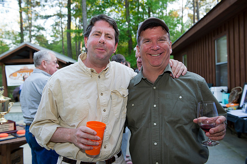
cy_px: 82
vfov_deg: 41.1
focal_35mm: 32
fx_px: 219
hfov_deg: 58.7
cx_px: 124
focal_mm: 32
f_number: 4.5
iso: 640
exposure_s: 1/125
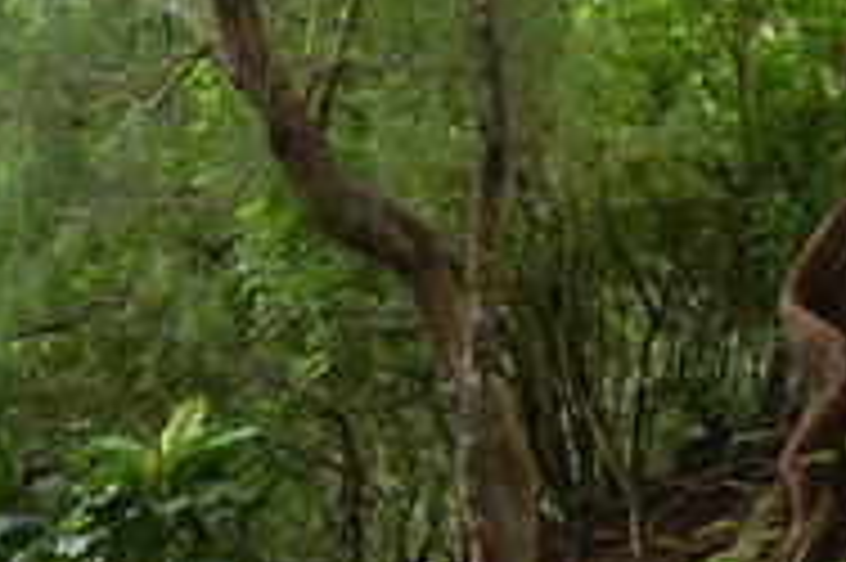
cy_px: -18
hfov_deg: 20.0
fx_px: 2254
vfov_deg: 14.0
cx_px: 1008
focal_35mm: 96
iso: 400
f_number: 4.5
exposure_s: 1/80
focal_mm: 20
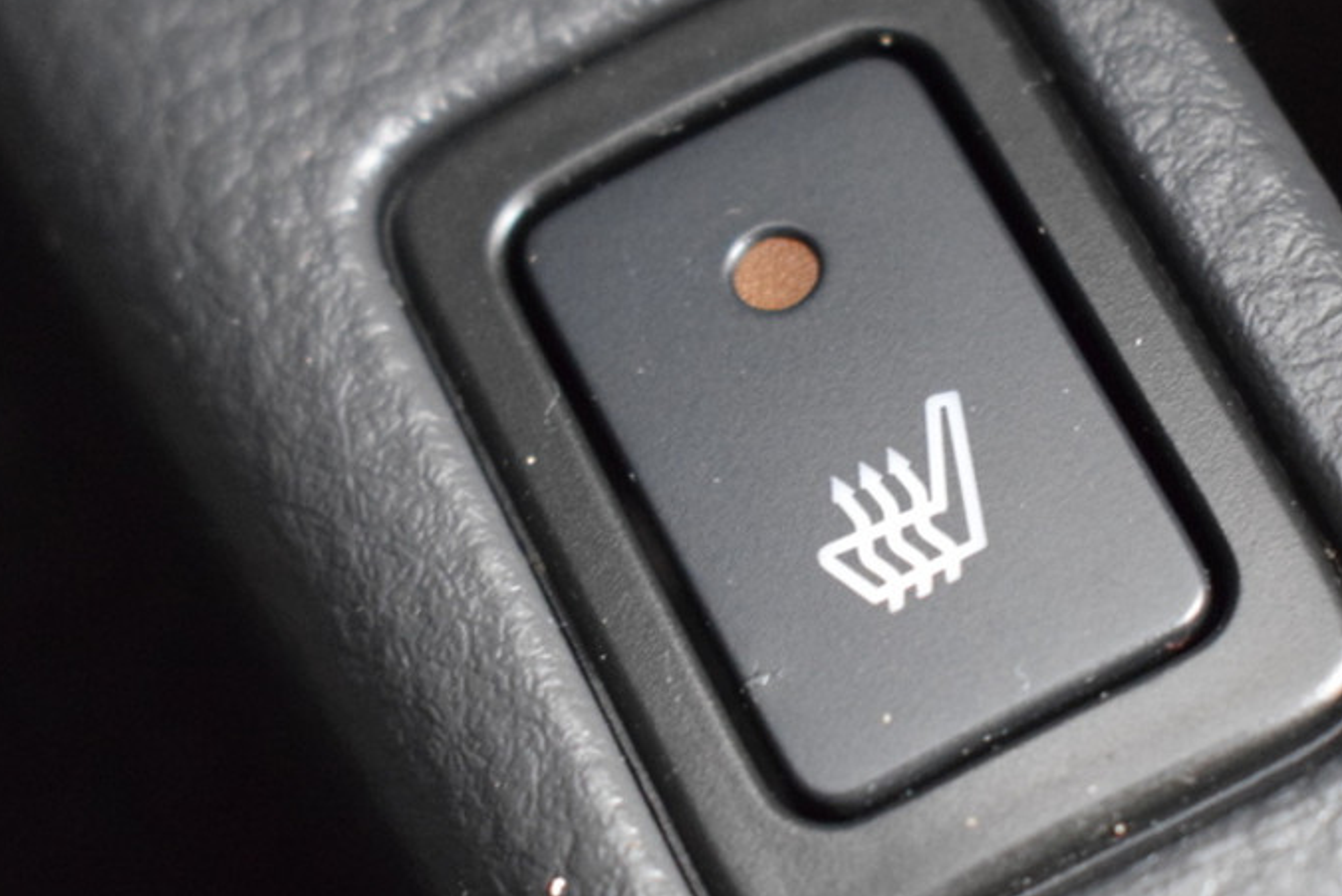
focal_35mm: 118
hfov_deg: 17.3
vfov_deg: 11.6
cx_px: 885
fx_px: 4399
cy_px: 490
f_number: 4.8
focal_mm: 38
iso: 3200
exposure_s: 1/50
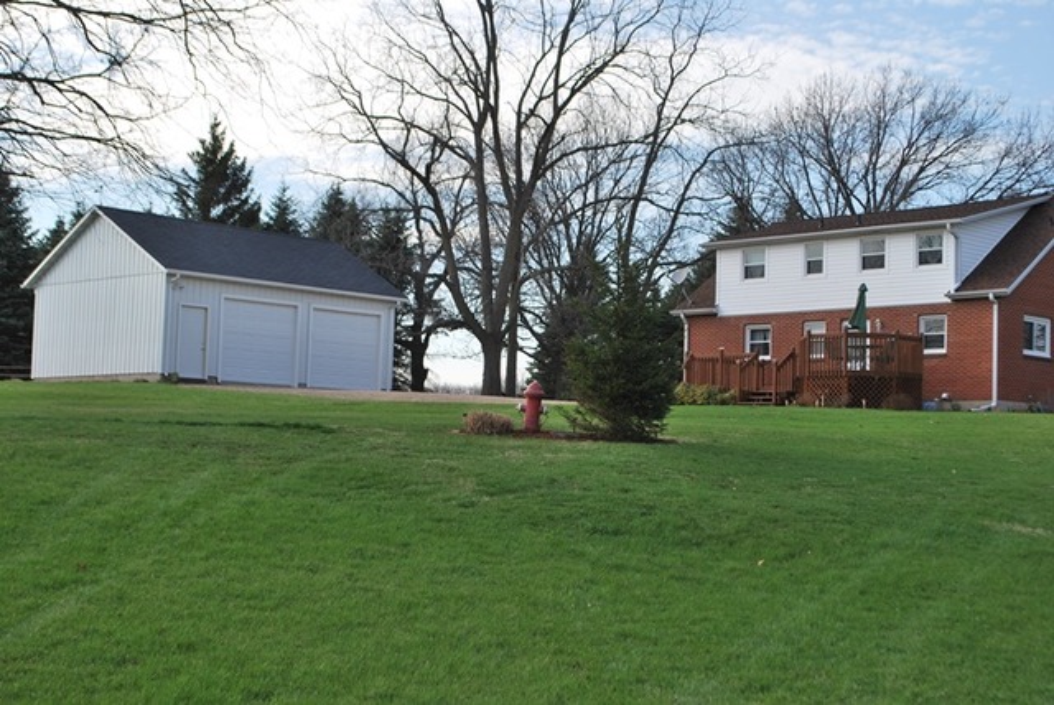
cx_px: 527
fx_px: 1758
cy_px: 352
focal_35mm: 60
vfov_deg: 22.7
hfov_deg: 33.4
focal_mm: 40
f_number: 7.1
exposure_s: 1/200
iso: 100
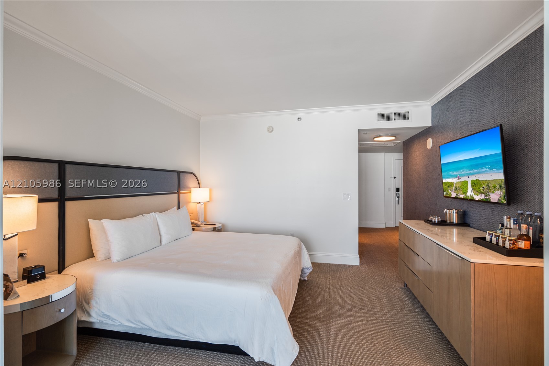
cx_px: 274
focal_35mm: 16
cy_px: 183
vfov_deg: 73.7
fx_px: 244
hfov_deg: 96.7
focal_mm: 16
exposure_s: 1/20
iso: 320
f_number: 4.5
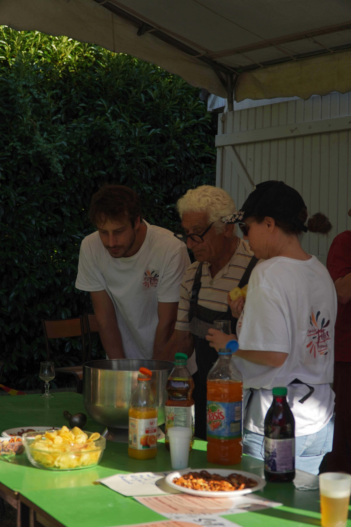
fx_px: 812
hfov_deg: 24.4
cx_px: 176
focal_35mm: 56
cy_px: 264
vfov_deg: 35.9
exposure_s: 1/1000
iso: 100
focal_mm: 37
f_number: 4
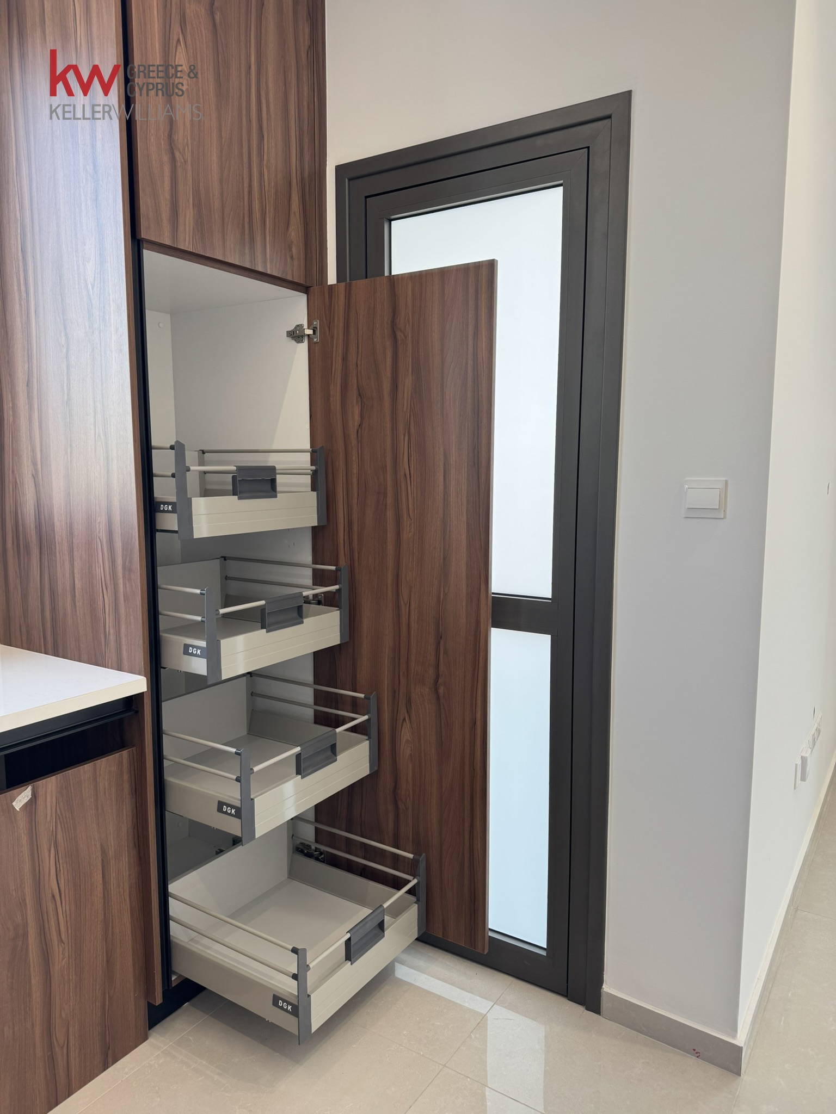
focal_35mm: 24
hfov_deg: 56.8
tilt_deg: -7.2
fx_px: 773
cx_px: 418
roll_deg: +0.0
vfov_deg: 71.6
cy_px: 557
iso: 50
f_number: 1.78
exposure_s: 1/100
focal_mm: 6.76
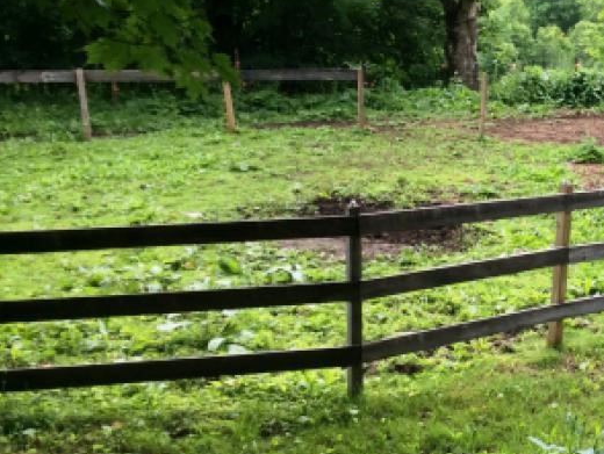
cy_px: 119
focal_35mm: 63
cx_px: 594
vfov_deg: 23.1
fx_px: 1100
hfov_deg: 28.9
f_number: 2.4
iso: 32
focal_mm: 3.3
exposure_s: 1/139
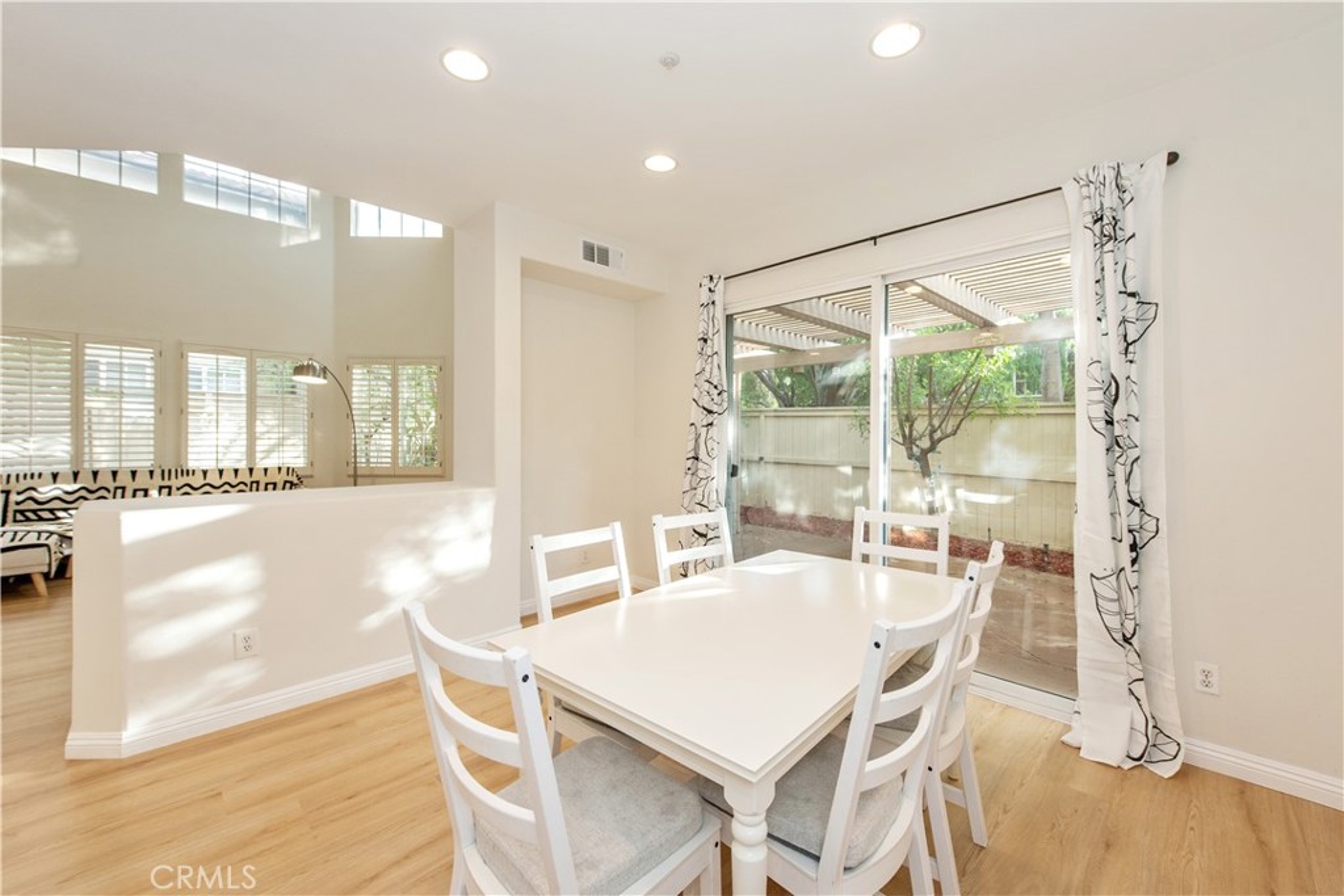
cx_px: 672
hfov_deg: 104.2
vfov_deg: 81.2
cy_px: 448
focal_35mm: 14
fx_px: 523
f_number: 5.6
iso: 720
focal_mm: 14
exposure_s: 1/125
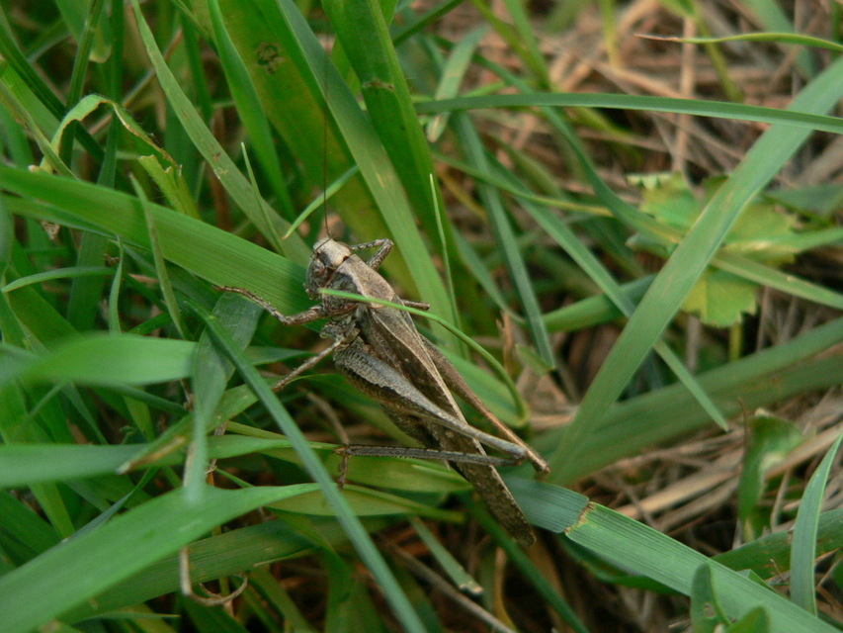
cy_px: 316
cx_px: 422
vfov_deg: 18.0
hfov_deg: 23.8
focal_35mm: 82
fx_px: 1997
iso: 200
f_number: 2.8
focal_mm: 13.6
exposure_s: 1/25
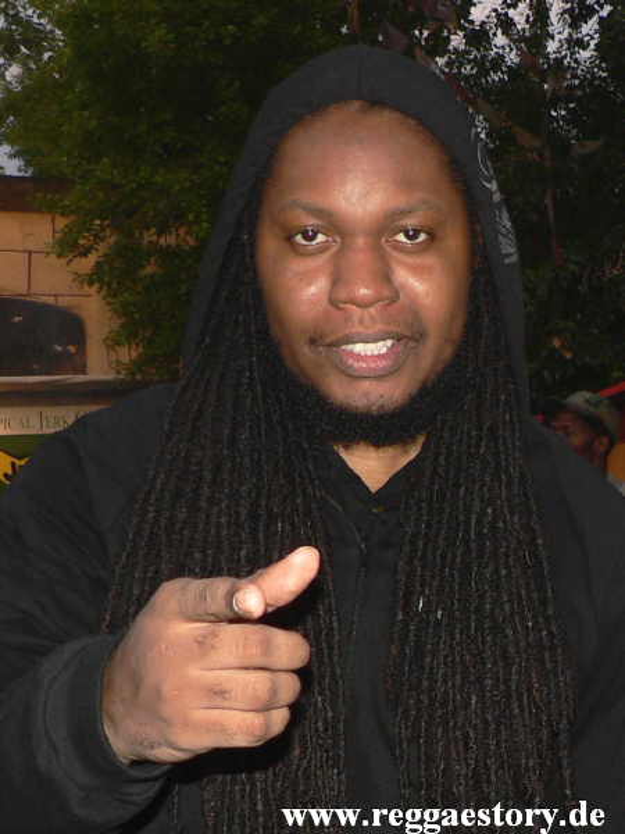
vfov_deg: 52.6
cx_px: 312
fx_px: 843
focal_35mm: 35
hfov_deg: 40.7
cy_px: 417
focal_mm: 6
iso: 100
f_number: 2.8
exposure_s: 1/60
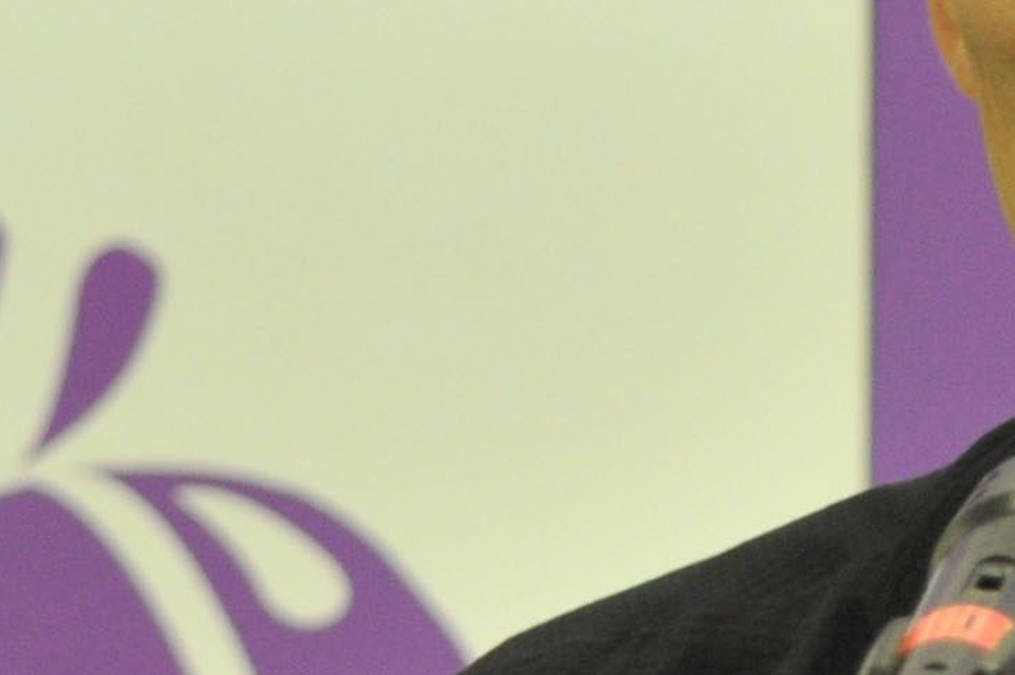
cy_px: 255
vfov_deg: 1.2
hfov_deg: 1.8
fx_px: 33161
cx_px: 1422
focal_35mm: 1177
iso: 1600
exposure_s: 1/125
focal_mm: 200
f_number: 7.1
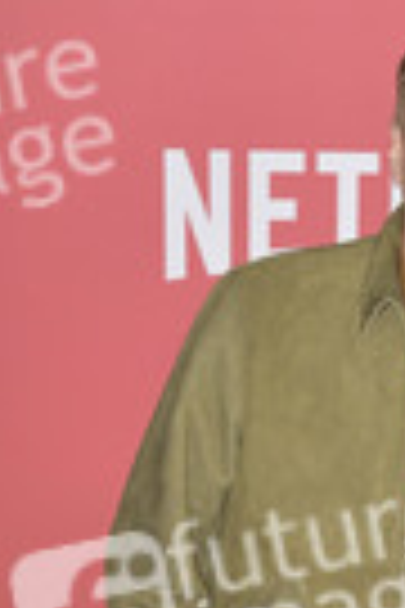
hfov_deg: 9.6
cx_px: 376
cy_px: 824
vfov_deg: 13.8
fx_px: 2396
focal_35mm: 142
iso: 400
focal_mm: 48
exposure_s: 1/250
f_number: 6.3
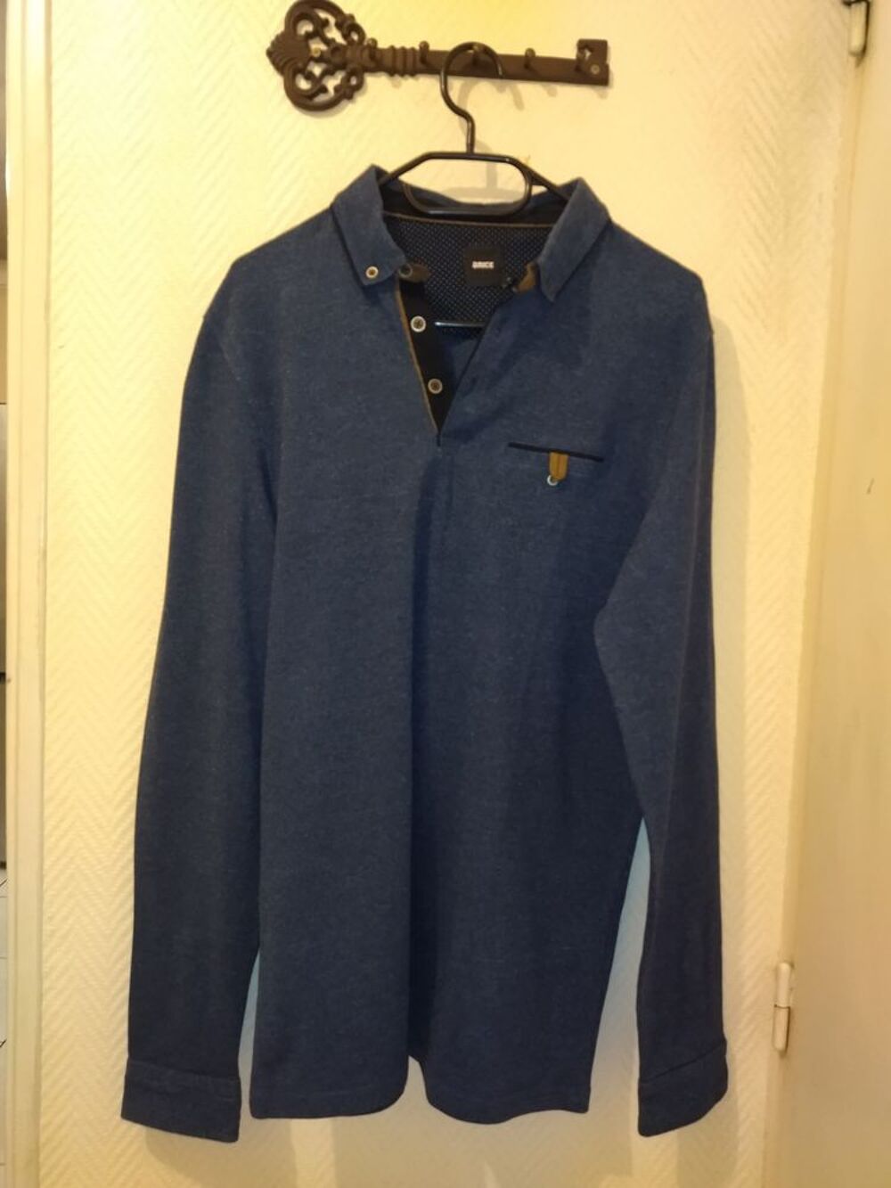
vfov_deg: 65.3
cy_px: 594
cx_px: 446
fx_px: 926
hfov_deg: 51.4
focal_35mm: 27
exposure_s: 1/25
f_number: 1.79
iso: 631
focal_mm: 4.74
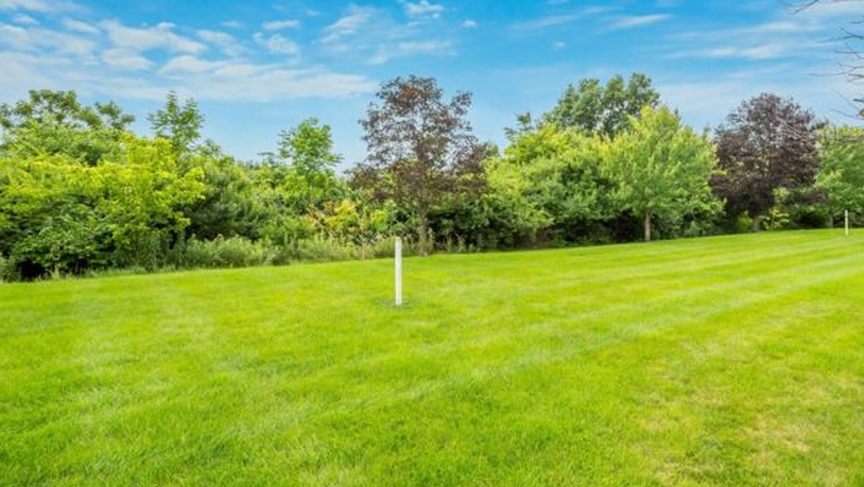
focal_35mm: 21
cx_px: 488
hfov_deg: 83.4
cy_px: 209
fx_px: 481
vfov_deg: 53.5
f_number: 8
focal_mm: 10
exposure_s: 1/400
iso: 100
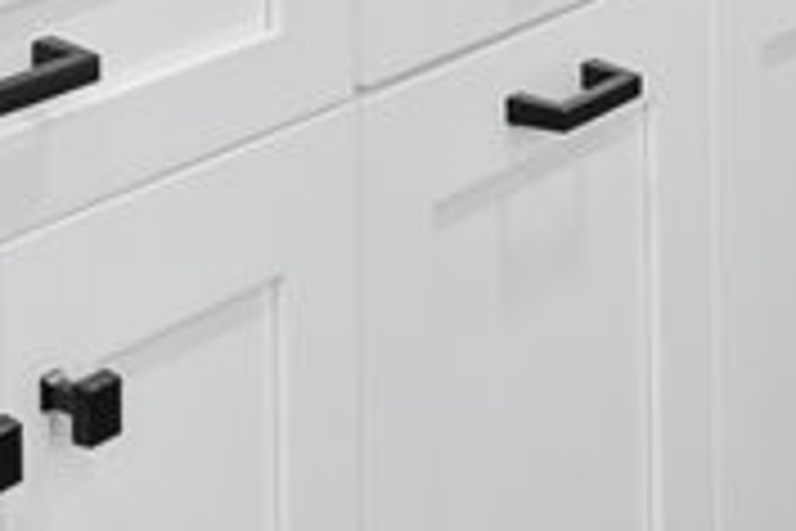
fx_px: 2565
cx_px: -1057
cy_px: -839
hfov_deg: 13.5
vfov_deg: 10.0
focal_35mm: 116
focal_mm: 16
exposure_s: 1/50
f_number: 8
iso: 800
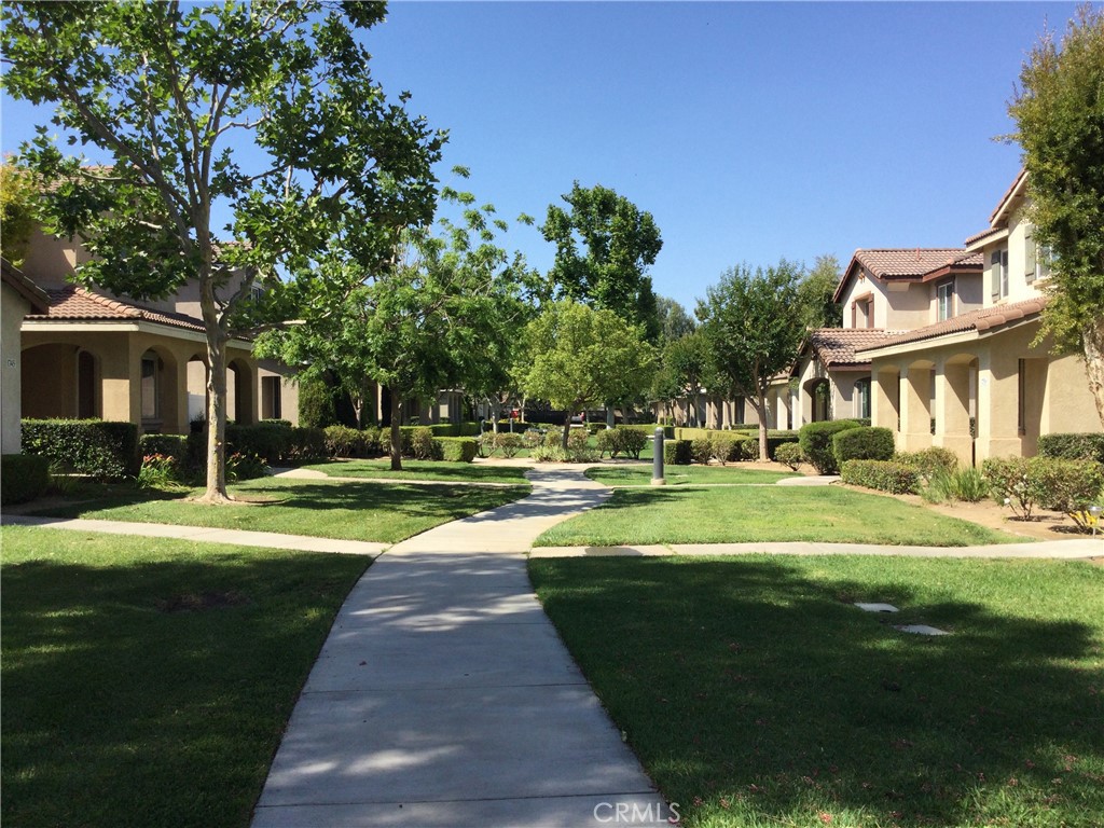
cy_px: 414
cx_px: 552
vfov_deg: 45.4
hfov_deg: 58.4
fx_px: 989
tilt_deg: -2.5
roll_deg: -1.0
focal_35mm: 31
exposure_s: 1/895
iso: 25
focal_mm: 3.3
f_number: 2.4
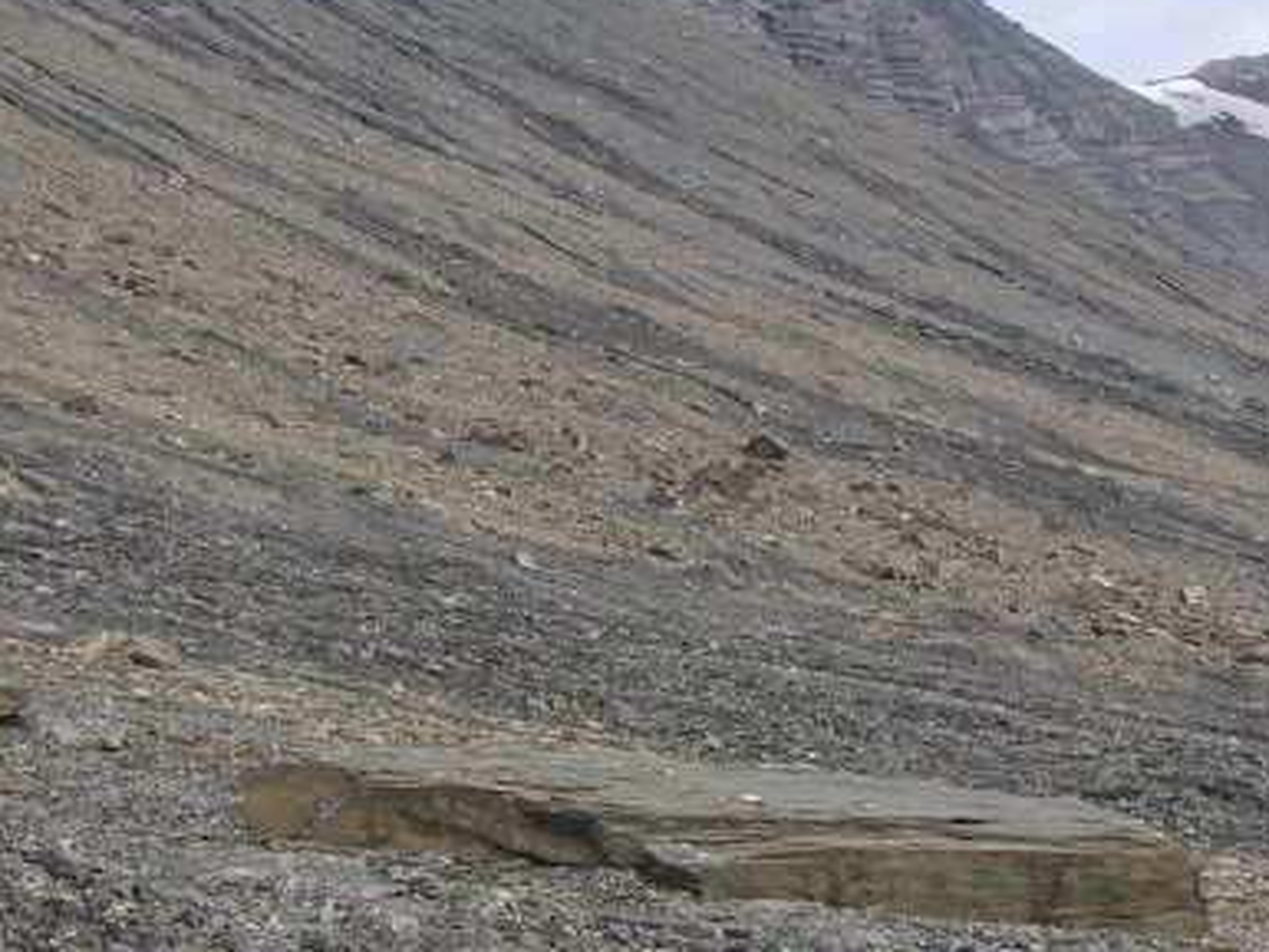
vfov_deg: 15.9
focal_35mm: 93
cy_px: 639
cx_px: 814
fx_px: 3410
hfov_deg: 21.0
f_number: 5
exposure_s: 1/152
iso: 50
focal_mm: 8.9
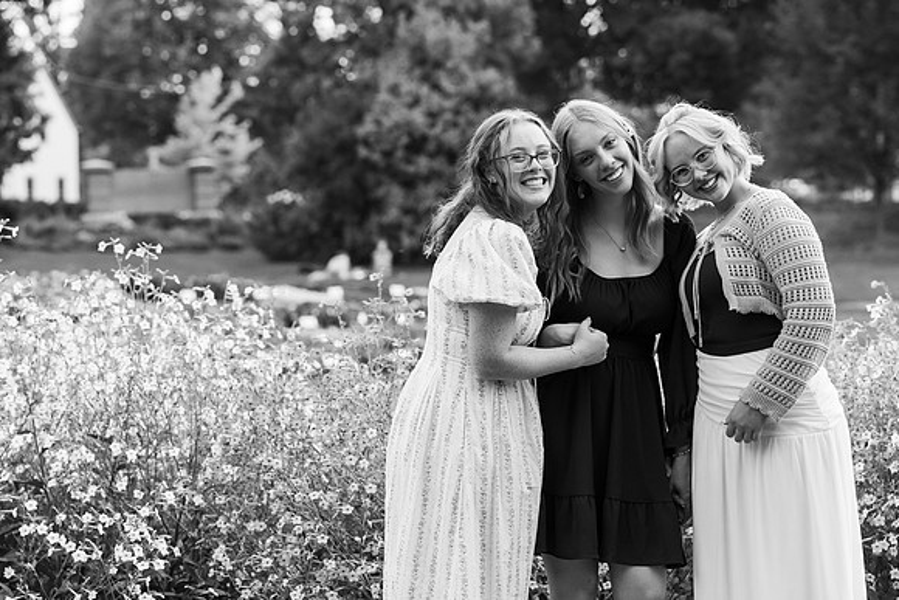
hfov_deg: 15.9
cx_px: 450
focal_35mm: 129
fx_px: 3222
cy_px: 300
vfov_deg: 10.6
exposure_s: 1/200
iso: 2500
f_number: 5.6
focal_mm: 129
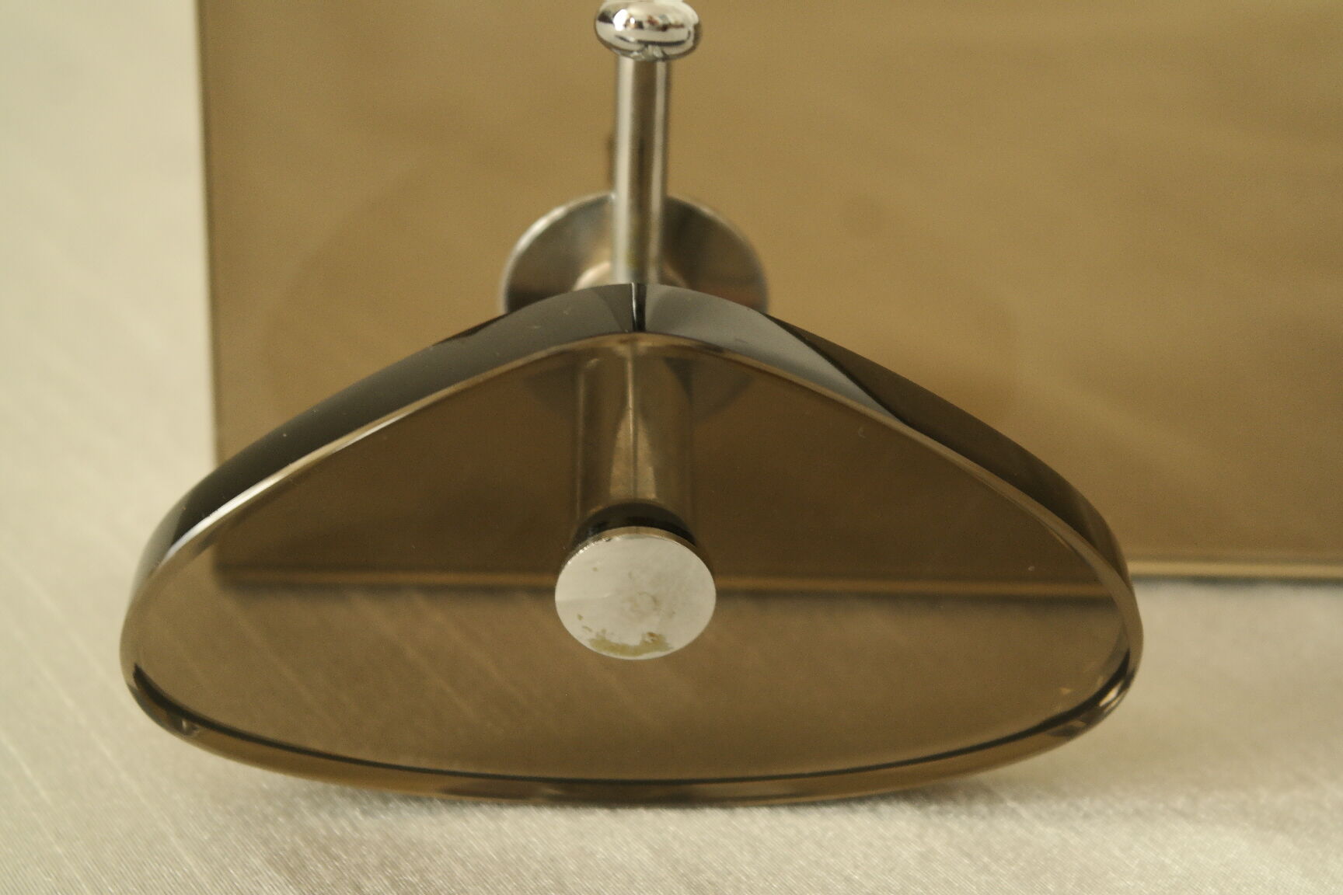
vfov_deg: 17.7
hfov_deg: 26.3
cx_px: 672
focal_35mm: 77
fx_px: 2872
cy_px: 448
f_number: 5.6
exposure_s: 1/30
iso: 800
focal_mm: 50
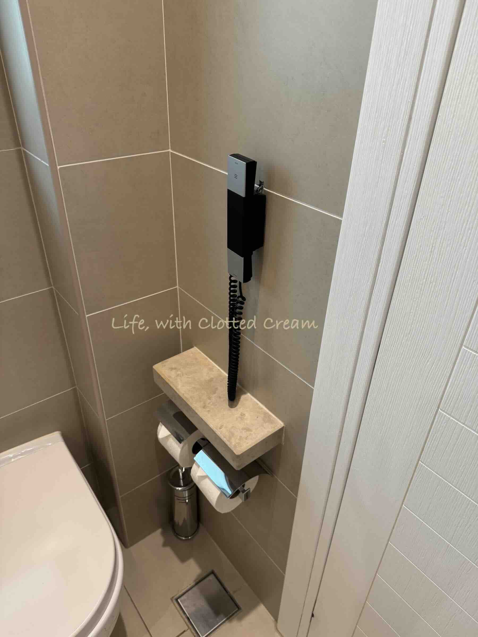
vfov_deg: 71.6
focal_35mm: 24
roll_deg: -1.7
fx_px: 442
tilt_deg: -33.5
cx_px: 239
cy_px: 318
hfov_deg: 56.8
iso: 160
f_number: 1.78
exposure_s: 1/50
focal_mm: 6.76
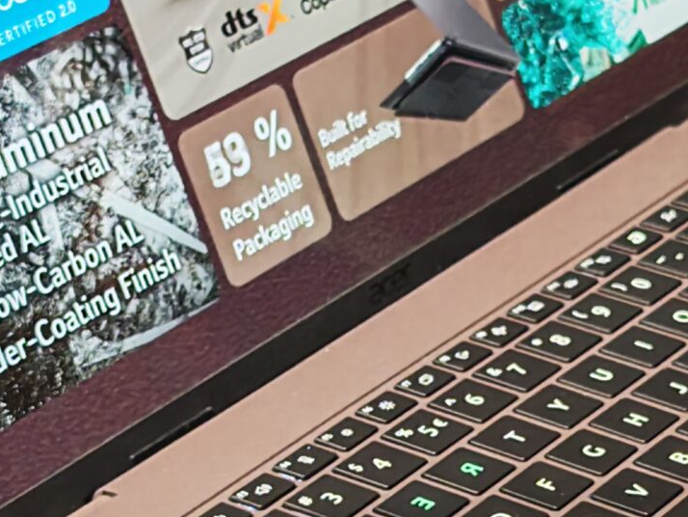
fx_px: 3420
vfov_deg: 8.6
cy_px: 177
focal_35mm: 172
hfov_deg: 11.4
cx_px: 564
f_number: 1.4
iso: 125
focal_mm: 6.83
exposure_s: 1/100
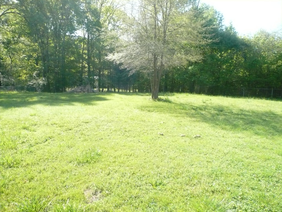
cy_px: 106
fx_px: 228
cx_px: 141
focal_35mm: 28
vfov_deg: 49.7
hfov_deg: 63.4
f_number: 8
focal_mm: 4.6
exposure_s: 1/200
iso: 400
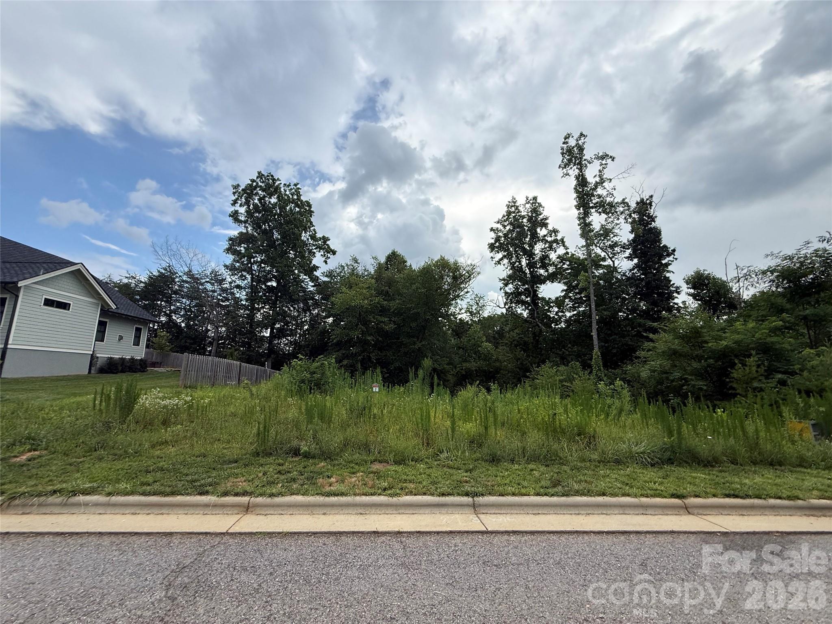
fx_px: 336
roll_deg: +2.2
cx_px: 416
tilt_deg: +9.1
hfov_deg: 102.1
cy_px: 312
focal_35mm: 14
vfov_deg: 85.7
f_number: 2.2
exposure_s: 1/1087
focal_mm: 2.22
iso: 64
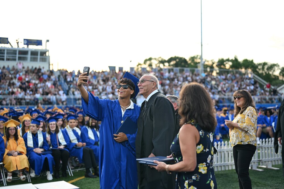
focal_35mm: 50
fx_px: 394
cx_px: 142
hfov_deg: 39.6
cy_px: 94
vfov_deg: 27.0
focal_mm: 50
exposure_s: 1/500
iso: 400
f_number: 2.5
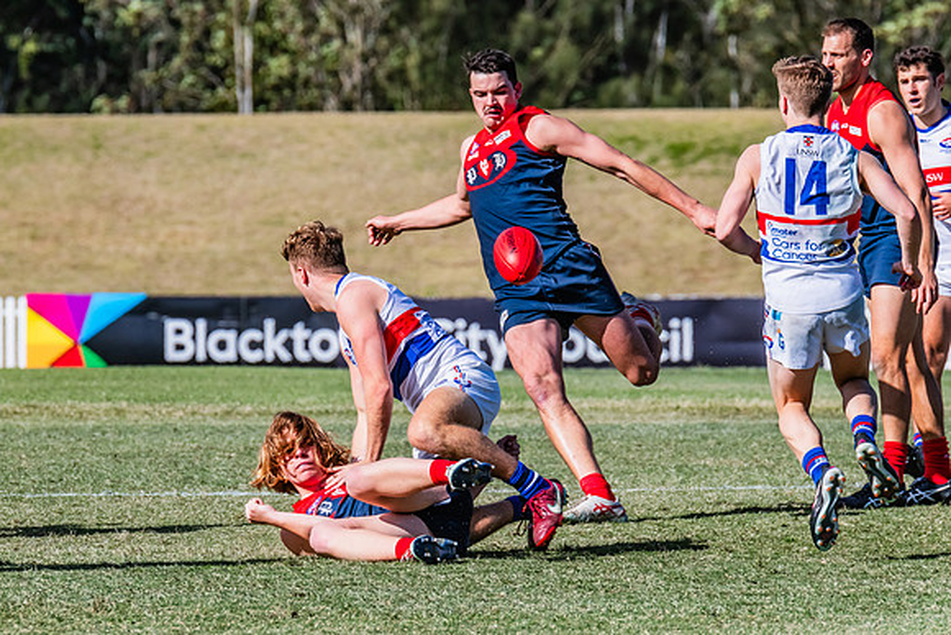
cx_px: 379
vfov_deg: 2.6
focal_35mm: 521
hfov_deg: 4.0
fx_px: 13766
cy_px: 337
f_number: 11
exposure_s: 1/1600
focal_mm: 420
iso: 800
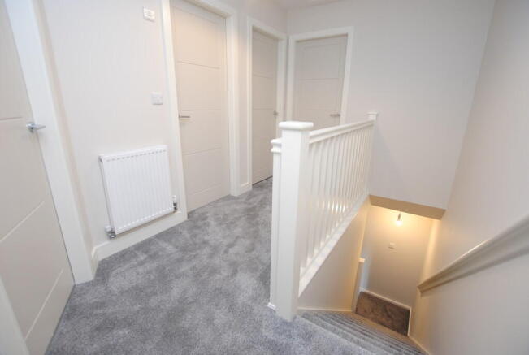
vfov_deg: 77.6
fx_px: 221
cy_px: 178
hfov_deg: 100.3
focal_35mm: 15
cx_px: 264
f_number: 3.5
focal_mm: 10
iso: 200
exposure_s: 1/40
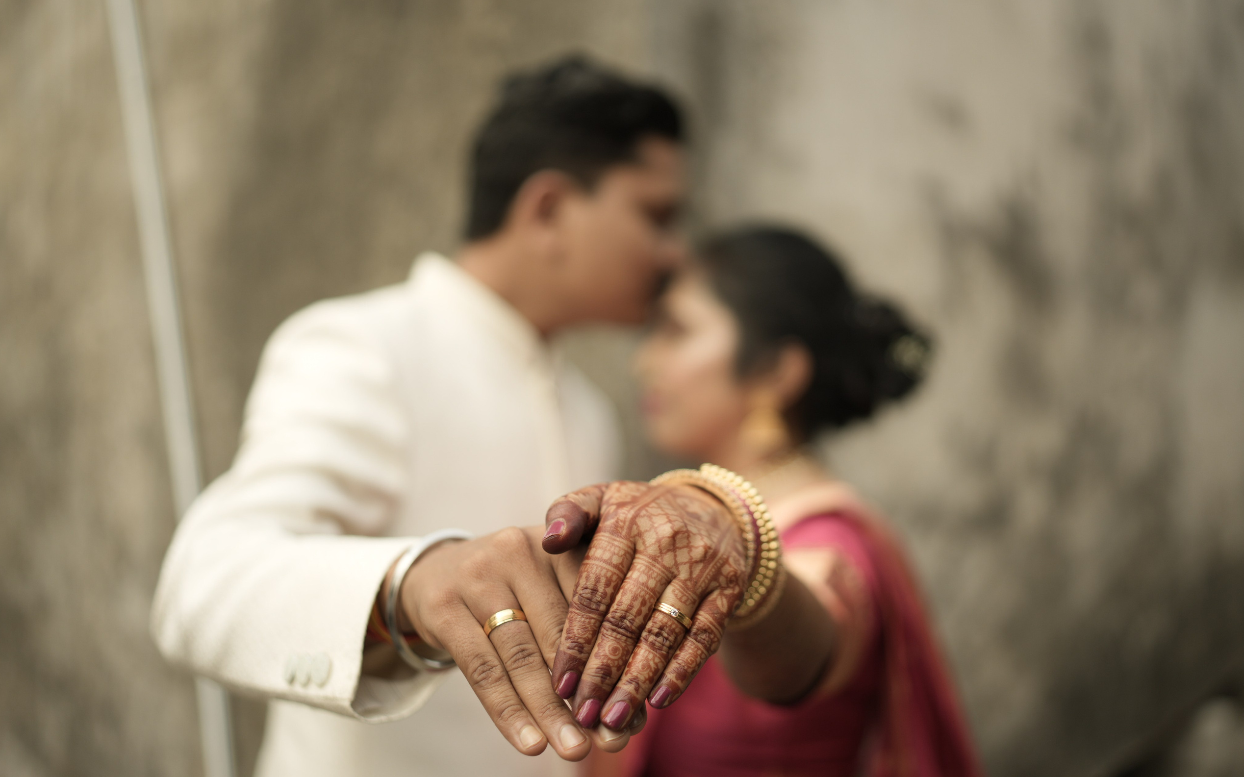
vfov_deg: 35.3
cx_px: 619
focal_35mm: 36
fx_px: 1220
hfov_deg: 54.0
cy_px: 389
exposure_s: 1/1000
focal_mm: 35
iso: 100
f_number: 1.4
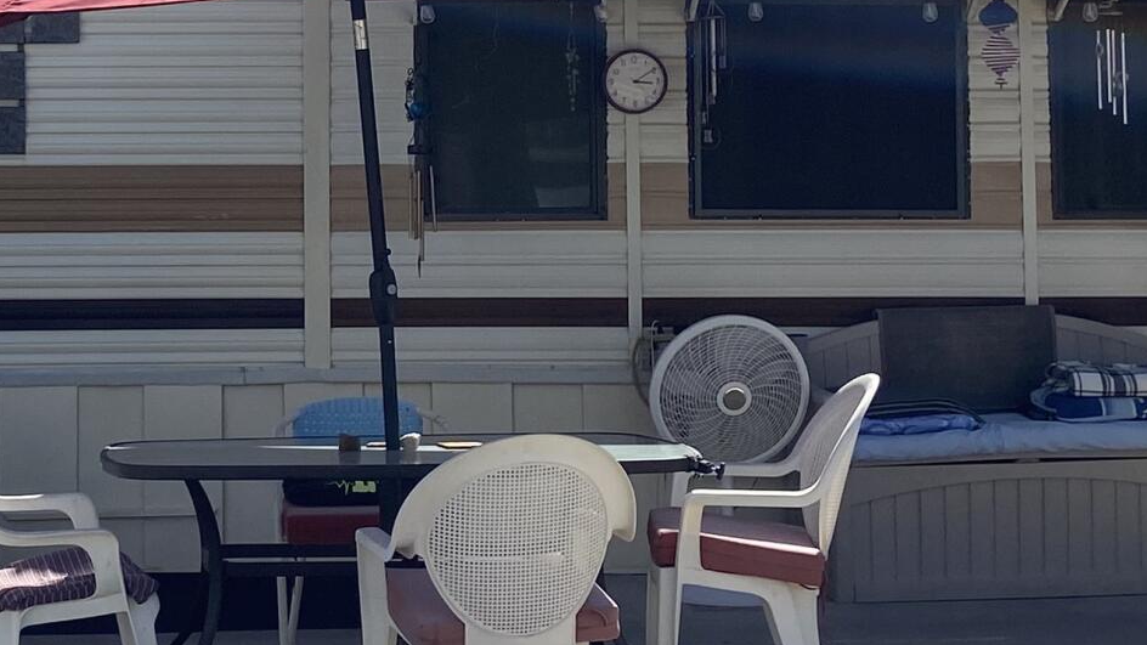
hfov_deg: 23.3
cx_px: 204
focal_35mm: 90
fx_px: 2737
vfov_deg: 13.4
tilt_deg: +2.0
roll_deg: +0.8
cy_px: 111
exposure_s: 1/3497
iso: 32
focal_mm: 4.25
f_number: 1.8
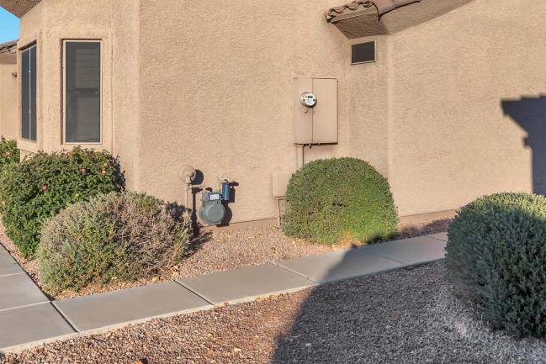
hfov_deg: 47.2
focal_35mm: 39
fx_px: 592
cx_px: 427
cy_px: 59
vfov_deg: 33.0
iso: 400
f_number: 11
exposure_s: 1/500
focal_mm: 22
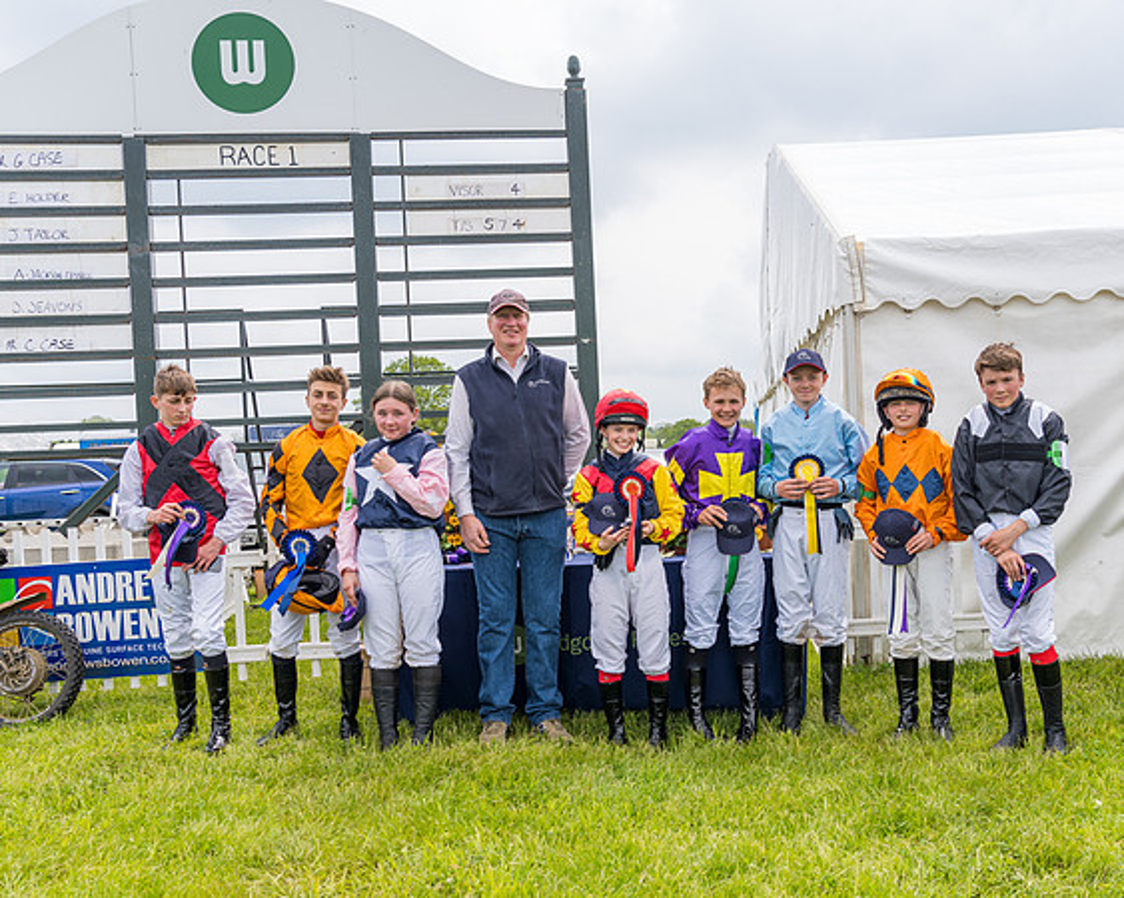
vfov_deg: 40.6
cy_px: 494
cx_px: 641
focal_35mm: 36
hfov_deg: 49.6
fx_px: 1213
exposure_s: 1/250
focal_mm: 29
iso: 100
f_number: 5.6
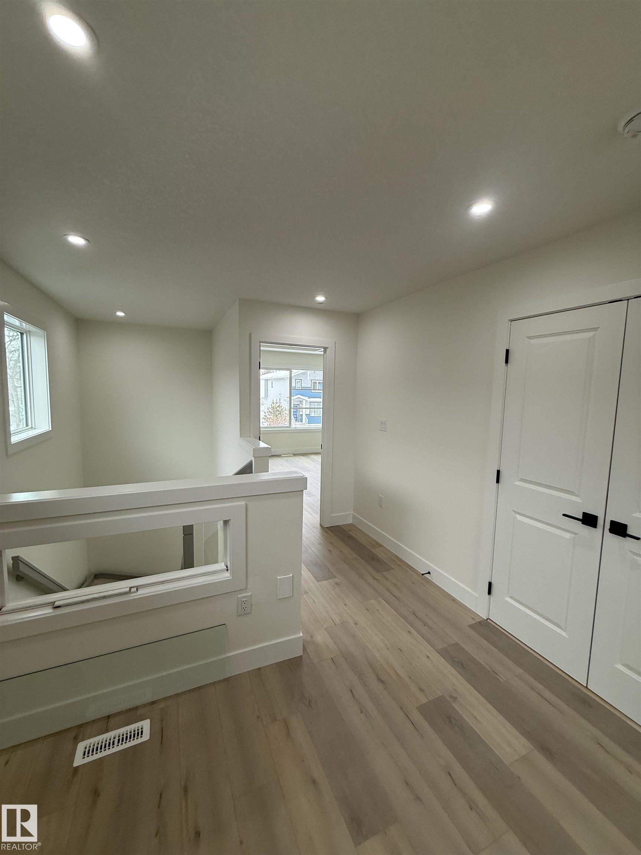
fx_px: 346
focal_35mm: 14
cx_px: 320
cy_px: 428
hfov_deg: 85.7
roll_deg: -1.1
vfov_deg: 102.1
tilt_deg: -2.8
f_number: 2.2
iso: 80
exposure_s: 1/120
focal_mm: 2.22
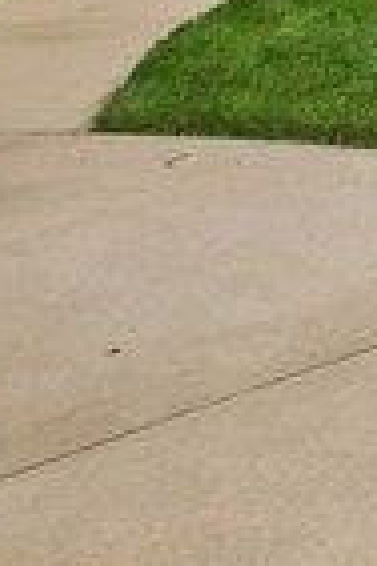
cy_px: -566
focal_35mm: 169
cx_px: 2061
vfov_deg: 11.1
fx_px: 2655
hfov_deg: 5.4
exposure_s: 1/2500
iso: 100
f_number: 2.8
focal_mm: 8.38
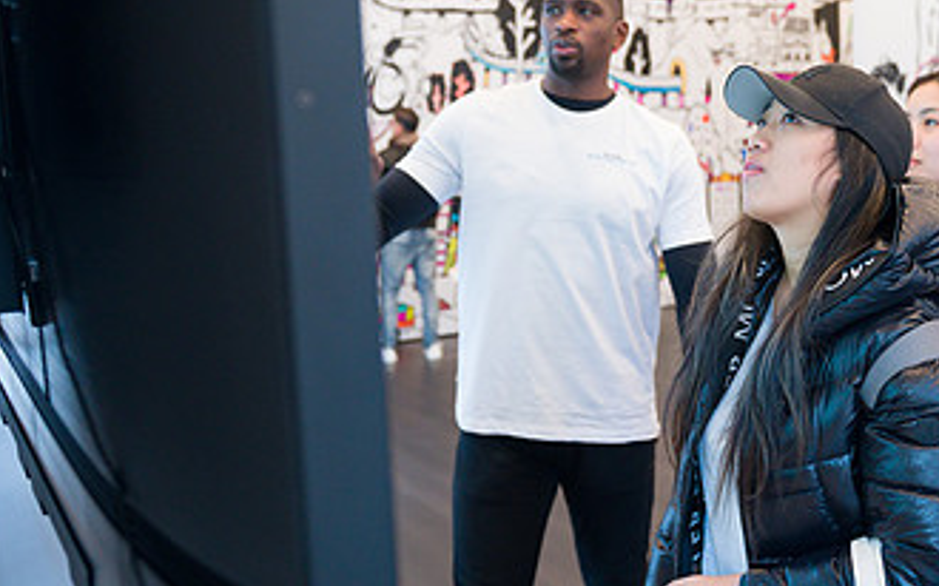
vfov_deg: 29.8
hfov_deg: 45.3
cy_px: 247
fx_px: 1100
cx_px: 654
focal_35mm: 43
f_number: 3.5
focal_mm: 24
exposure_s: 1/200
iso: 2500
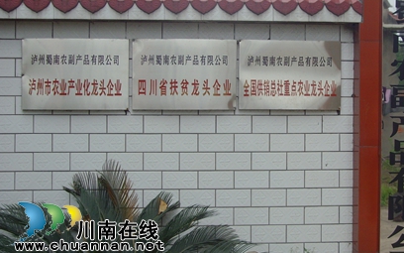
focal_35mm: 65
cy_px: 94
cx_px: 226
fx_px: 716
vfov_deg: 20.0
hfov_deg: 31.5
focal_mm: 8.8
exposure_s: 1/350
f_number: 3.8
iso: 80
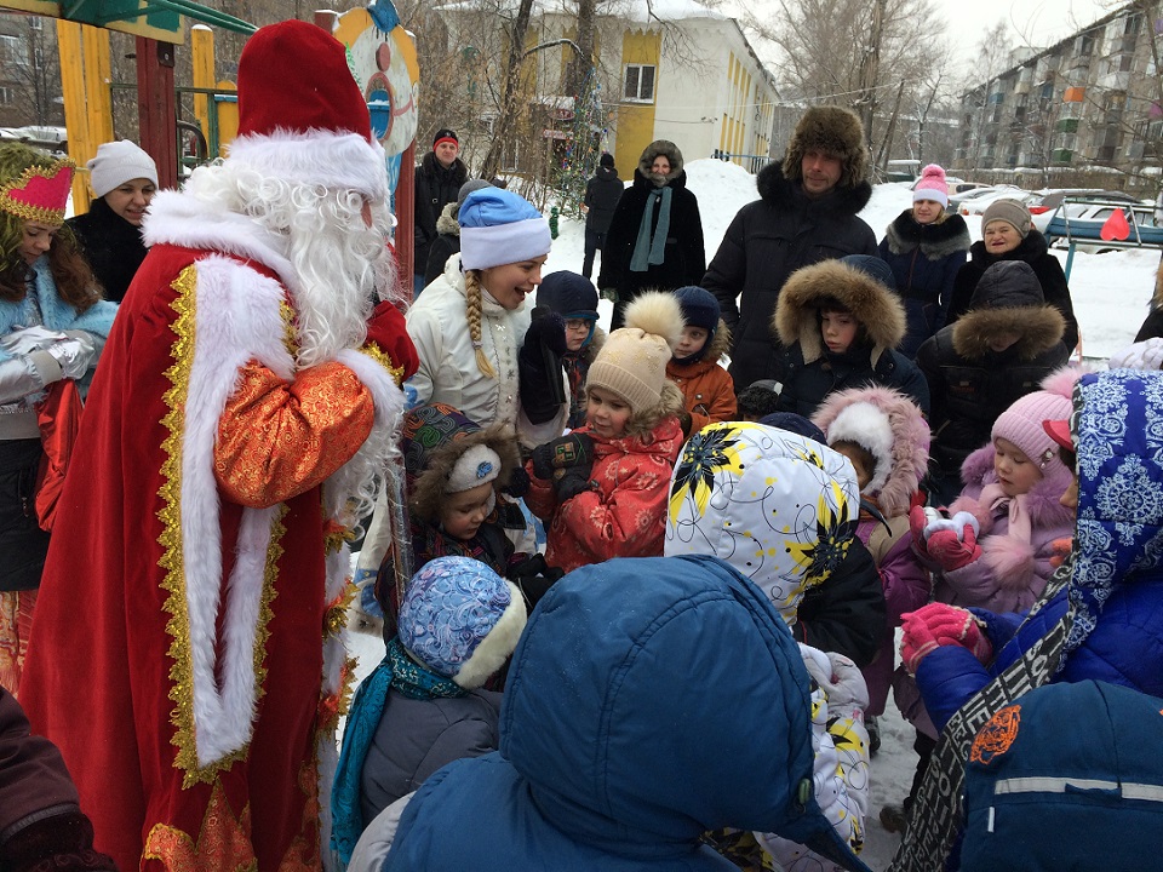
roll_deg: -0.4
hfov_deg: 61.7
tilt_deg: -15.9
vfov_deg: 48.2
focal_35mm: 29
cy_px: 436
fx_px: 974
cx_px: 582
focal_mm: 4.15
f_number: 2.2
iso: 32
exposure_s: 1/354
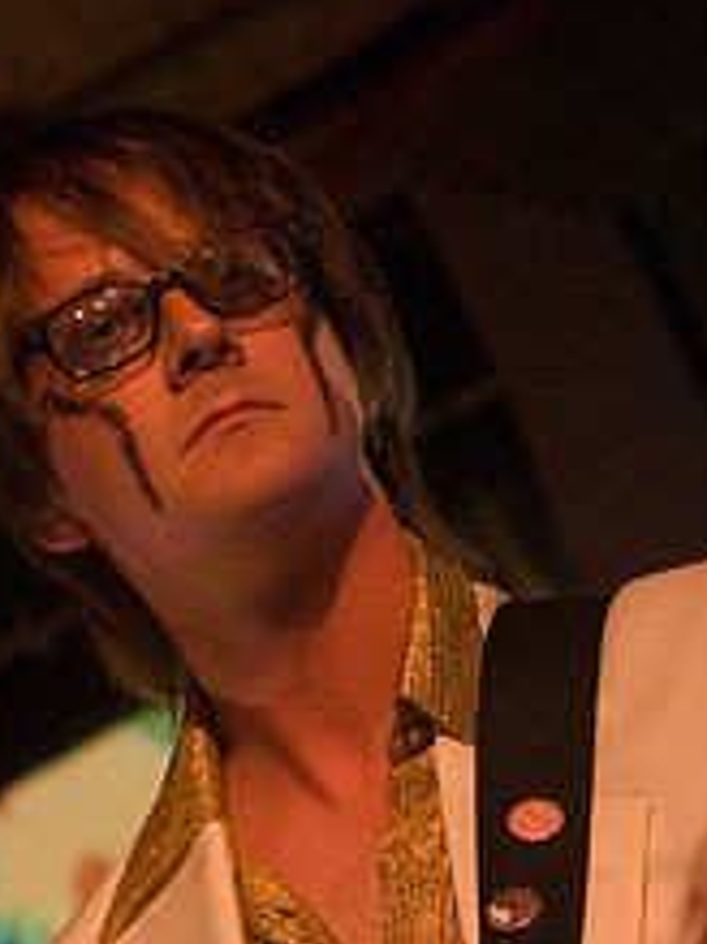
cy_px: 888
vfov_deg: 11.4
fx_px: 4688
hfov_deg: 8.6
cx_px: 313
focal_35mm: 172
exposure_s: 1/40
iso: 1600
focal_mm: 58
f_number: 2.8
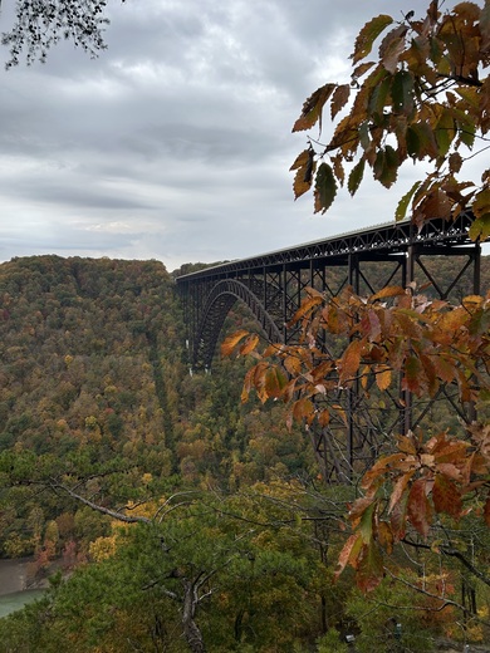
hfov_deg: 53.1
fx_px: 491
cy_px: 326
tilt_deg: -4.2
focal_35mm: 26
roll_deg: +1.4
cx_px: 245
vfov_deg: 67.3
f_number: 1.5
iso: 50
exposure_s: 1/1266
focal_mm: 5.7
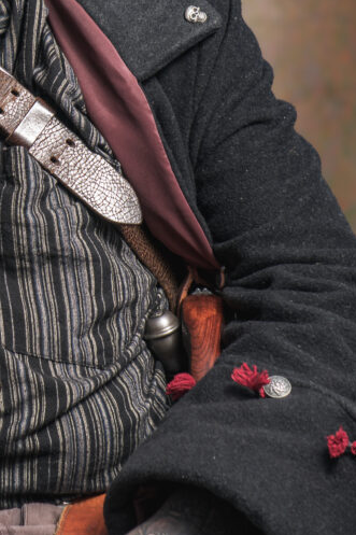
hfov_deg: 5.7
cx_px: -69
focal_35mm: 239
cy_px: 111
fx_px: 3547
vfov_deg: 8.6
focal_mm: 66
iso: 100
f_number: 5
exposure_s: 1/250
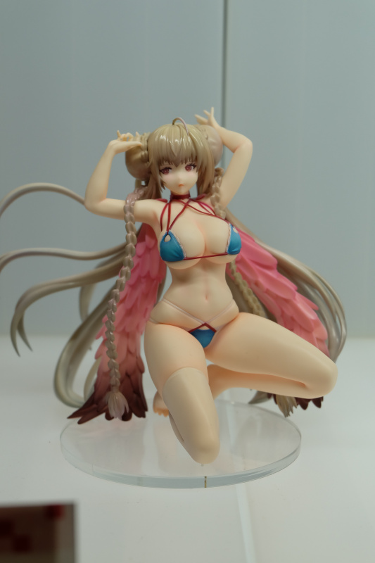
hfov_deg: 19.4
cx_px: 188
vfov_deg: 28.8
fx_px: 1094
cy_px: 282
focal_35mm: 70
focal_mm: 46.7
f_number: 5.6
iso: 400
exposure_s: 1/125
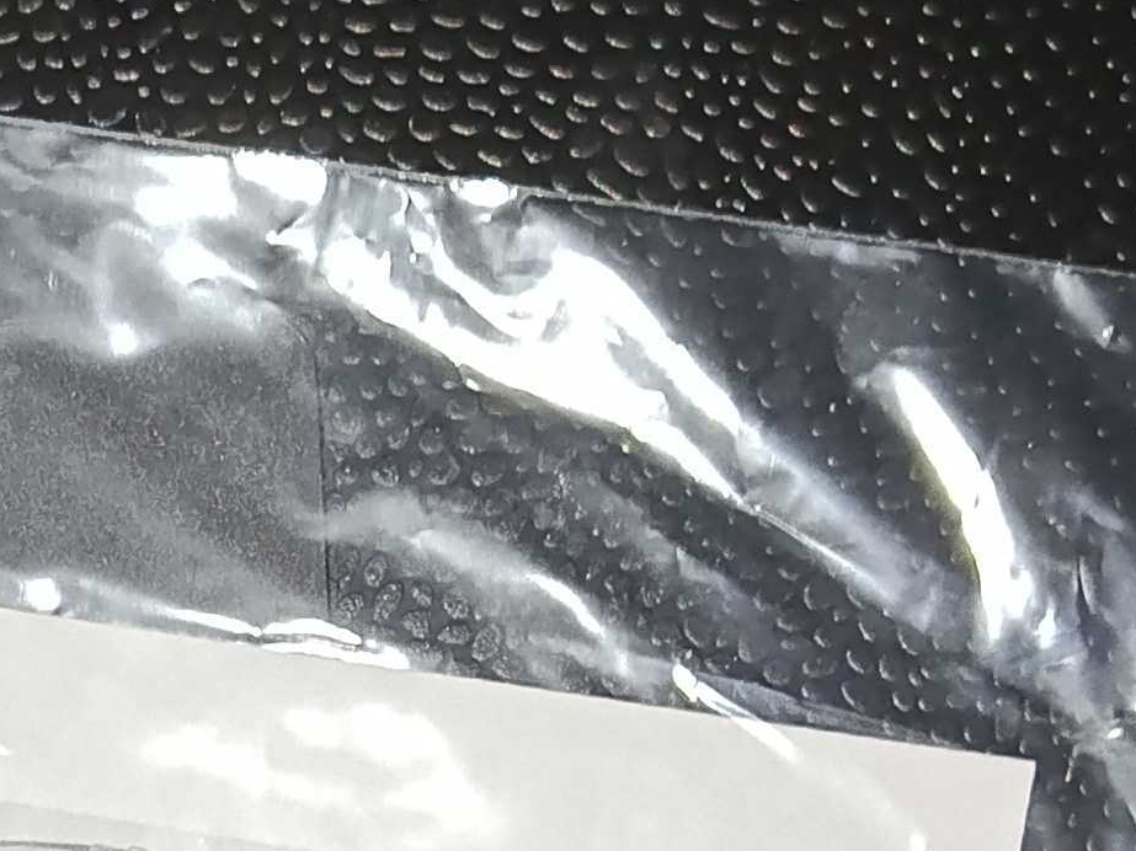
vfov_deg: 13.6
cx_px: -50
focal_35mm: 104
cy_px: 1177
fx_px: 3413
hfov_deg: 18.3
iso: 1000
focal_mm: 5.24
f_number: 1.7
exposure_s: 1/50
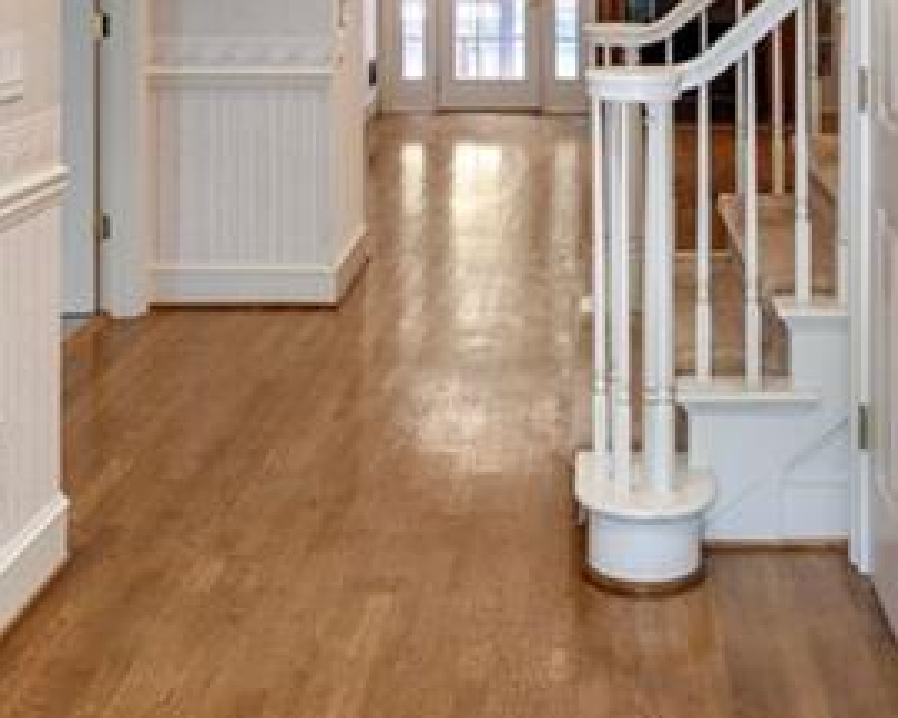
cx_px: 582
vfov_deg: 24.7
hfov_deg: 32.8
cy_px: -93
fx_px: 1515
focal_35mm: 57
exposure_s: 1/13
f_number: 8
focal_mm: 16
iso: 500
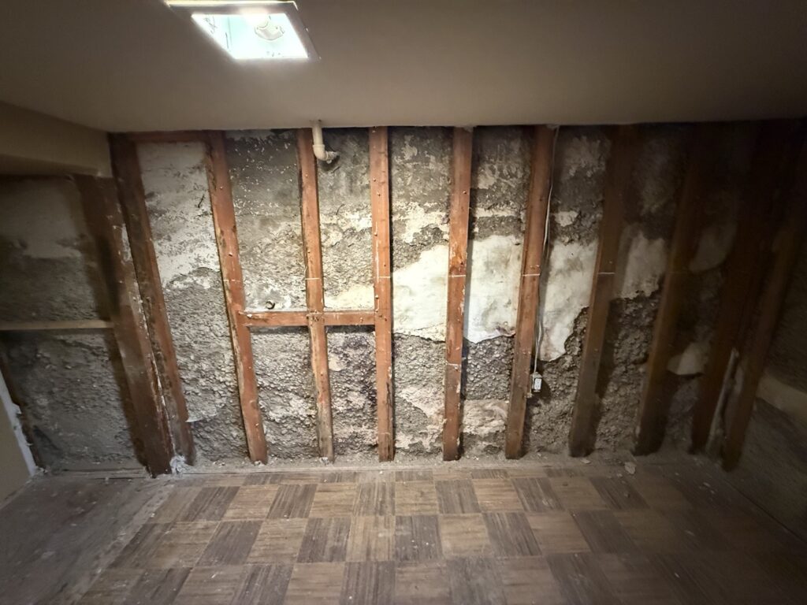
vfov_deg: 85.7
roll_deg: +0.9
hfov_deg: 102.1
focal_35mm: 14
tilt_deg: -13.8
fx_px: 326
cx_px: 404
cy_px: 302
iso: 1250
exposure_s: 1/60
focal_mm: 2.22
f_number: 2.2
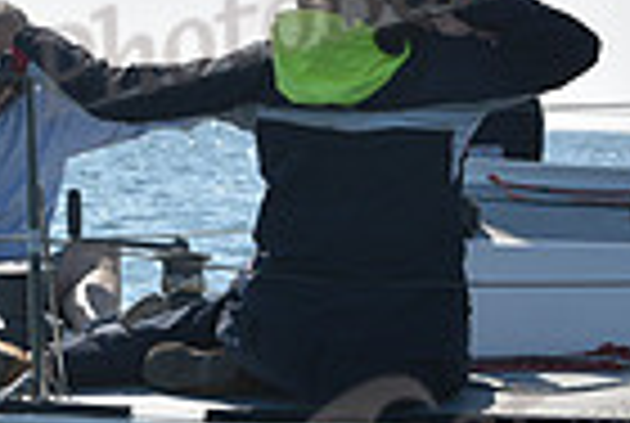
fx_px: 5068
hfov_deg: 7.0
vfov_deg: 4.8
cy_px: 299
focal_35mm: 289
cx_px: -198
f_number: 11
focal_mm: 70
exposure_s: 1/1000
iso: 320
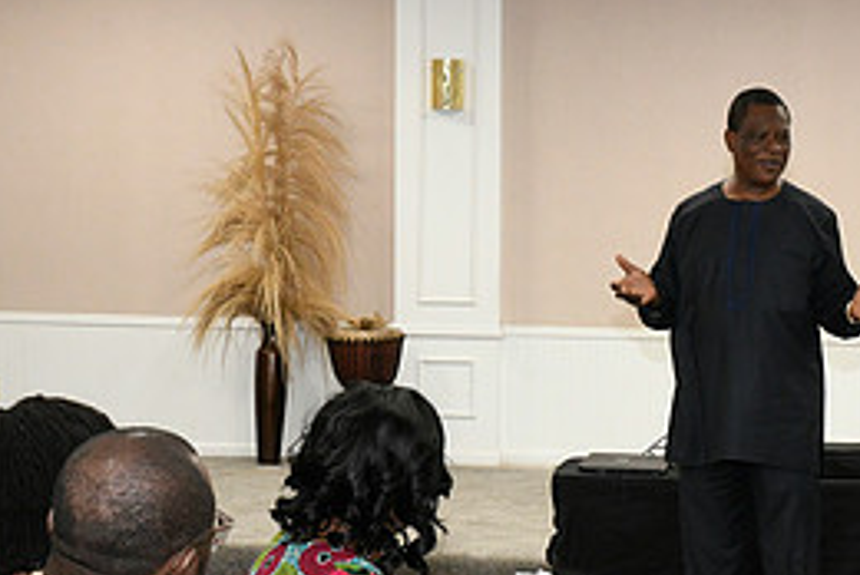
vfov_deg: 12.7
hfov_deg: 18.9
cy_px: 501
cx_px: 708
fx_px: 2559
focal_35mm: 107
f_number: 11
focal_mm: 48
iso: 6400
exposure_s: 1/125
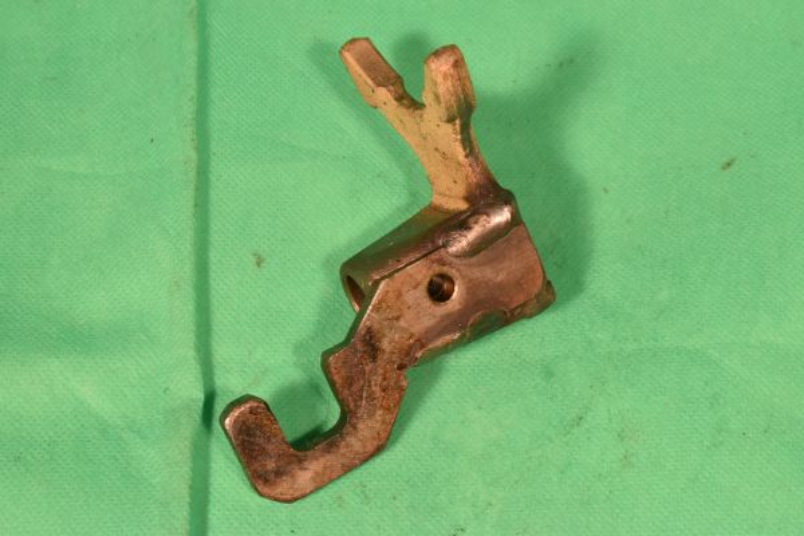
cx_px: 402
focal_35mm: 78
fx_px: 1742
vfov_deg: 17.5
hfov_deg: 26.0
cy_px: 268
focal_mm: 52
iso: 1250
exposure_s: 1/80
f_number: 16
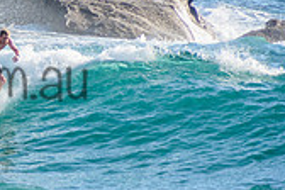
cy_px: 60
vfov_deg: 0.7
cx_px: -92
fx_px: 16695
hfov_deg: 1.0
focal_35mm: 2109
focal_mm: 400
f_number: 5.6
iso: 400
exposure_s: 1/2000
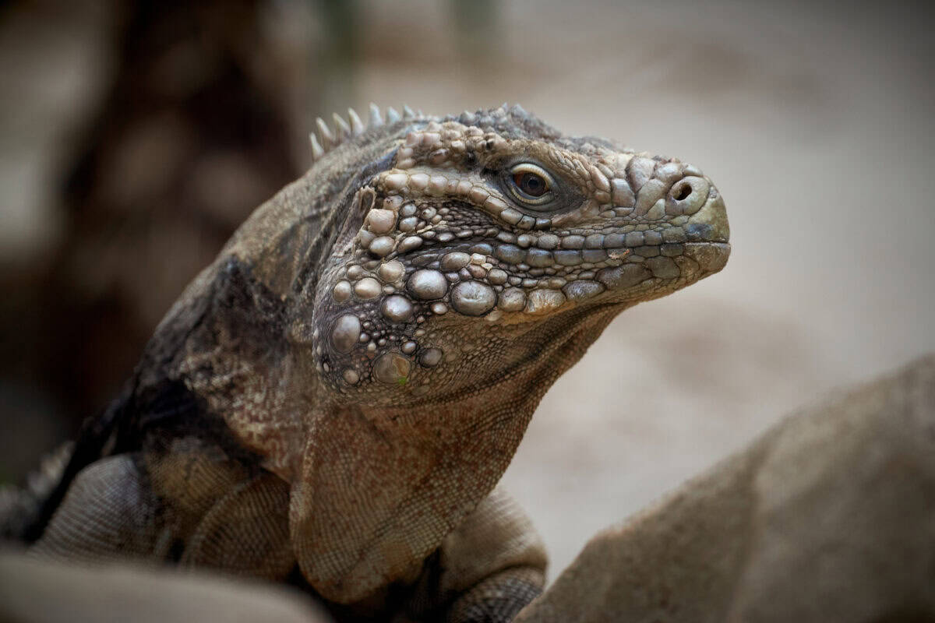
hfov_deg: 6.9
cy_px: 312
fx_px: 7791
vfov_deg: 4.6
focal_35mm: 300
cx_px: 468
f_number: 5.6
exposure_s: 1/320
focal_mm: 300
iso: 800
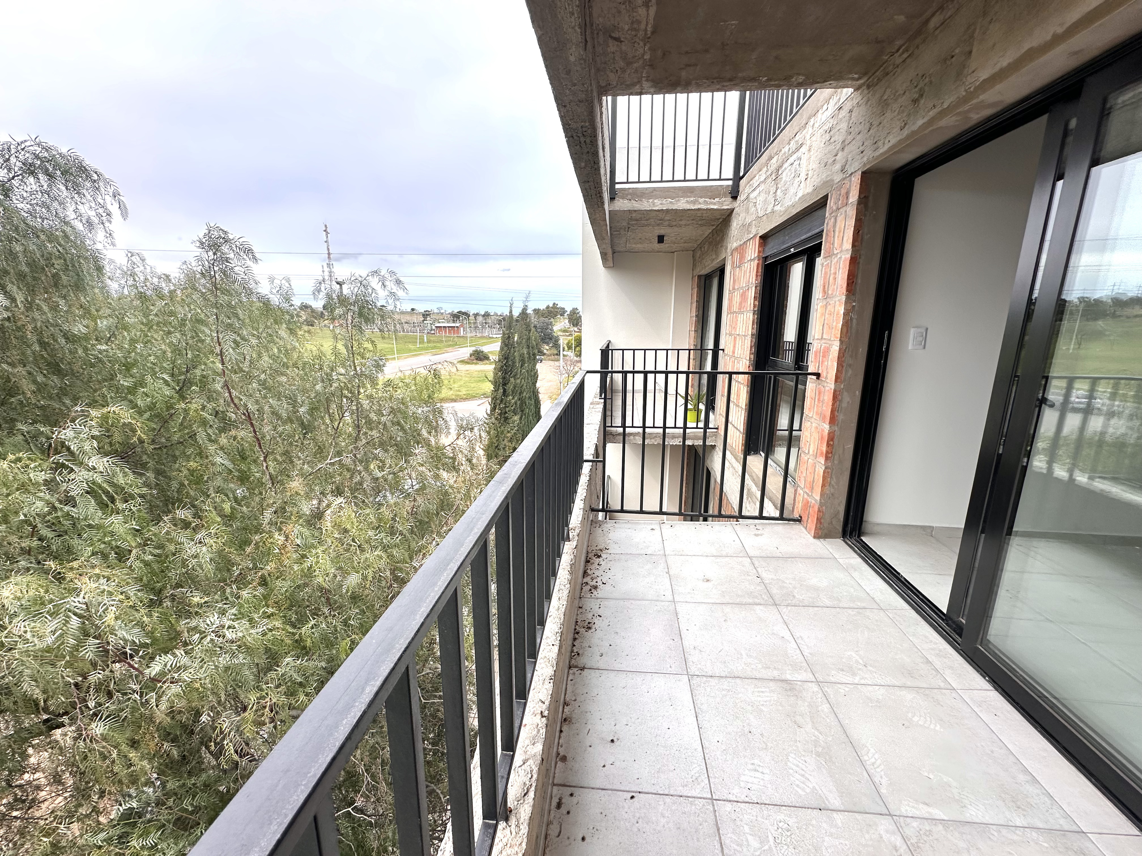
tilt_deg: -12.3
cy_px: 428
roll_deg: +0.5
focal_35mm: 14
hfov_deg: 102.1
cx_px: 571
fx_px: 462
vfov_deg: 85.7
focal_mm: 2.22
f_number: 2.2
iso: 40
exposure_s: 1/425
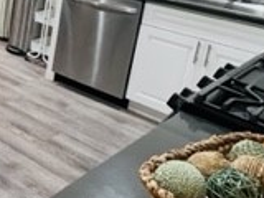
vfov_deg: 26.4
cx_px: -81
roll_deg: -4.7
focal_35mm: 52
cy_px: -5
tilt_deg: -12.3
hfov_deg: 29.5
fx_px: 397
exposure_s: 1/60
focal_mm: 1.57
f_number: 1.8
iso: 320
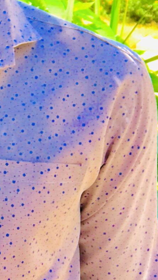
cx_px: -58
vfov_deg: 10.6
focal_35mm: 203
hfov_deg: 5.9
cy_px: 154
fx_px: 1510
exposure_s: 1/212
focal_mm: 6.6
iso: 20
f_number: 2.8
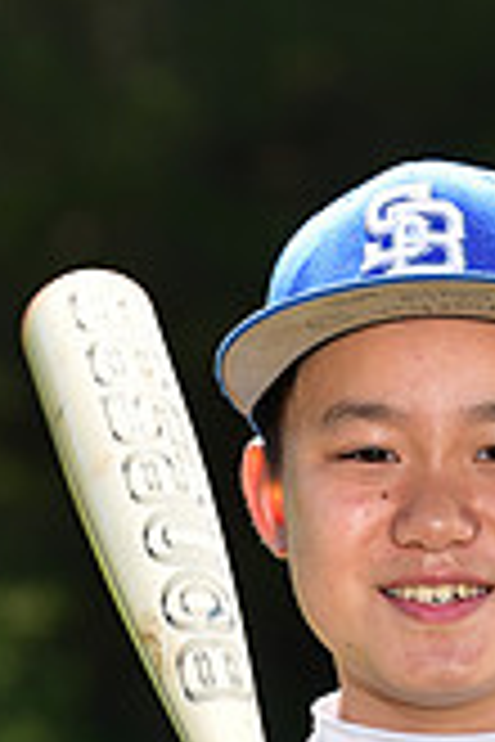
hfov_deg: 2.9
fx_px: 9775
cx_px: 484
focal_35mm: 474
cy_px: 976
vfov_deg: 4.3
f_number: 5.6
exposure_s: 1/200
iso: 80
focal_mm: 135
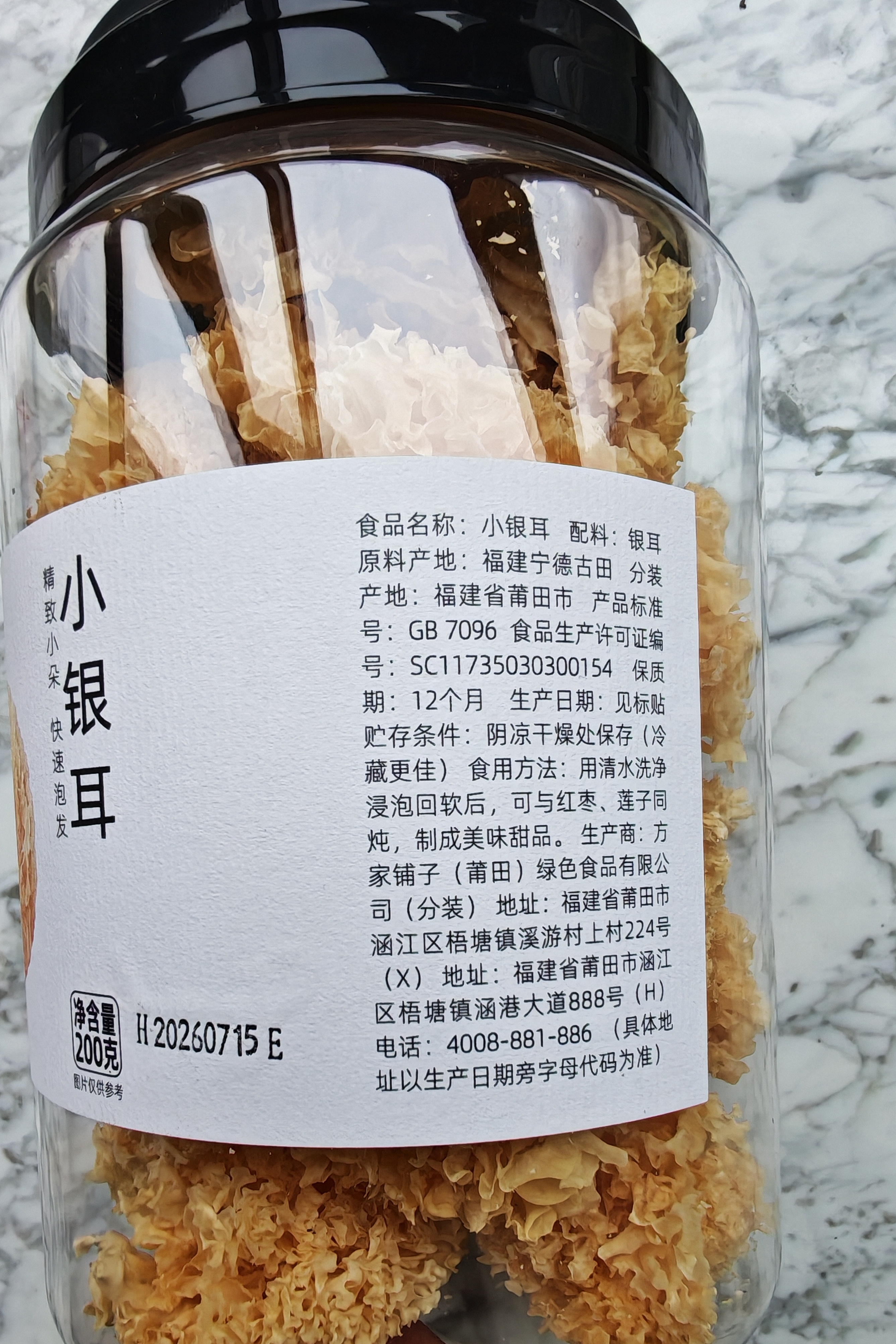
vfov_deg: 71.5
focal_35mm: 25
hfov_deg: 51.3
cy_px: 672
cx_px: 418
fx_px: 933
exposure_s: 1/100
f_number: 2.2
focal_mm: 1.96
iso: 160
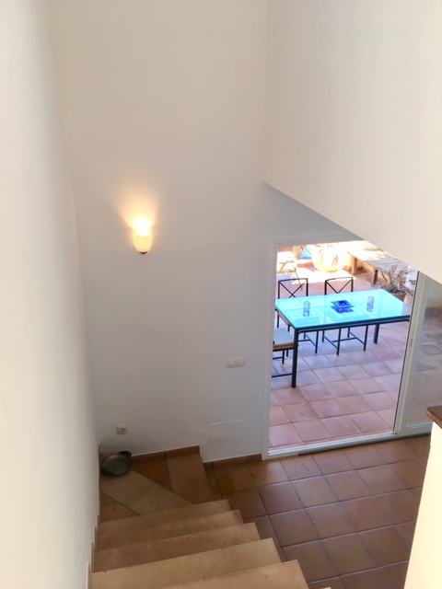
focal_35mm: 29
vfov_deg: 61.7
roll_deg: -0.6
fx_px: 494
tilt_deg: -22.1
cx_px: 221
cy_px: 294
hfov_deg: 48.2
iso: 25
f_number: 2.2
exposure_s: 1/105
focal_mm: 4.15
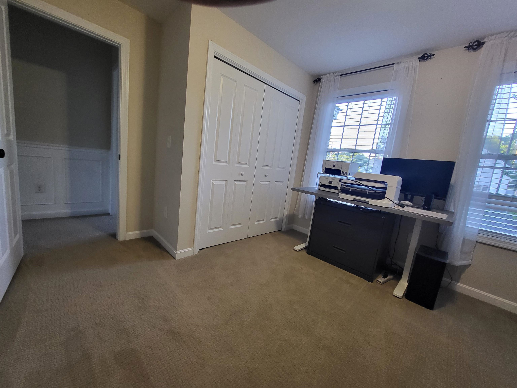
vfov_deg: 89.9
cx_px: 258
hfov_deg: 106.2
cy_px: 194
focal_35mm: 13
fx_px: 194
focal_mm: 1.74
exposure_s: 1/60
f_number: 2.2
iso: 400
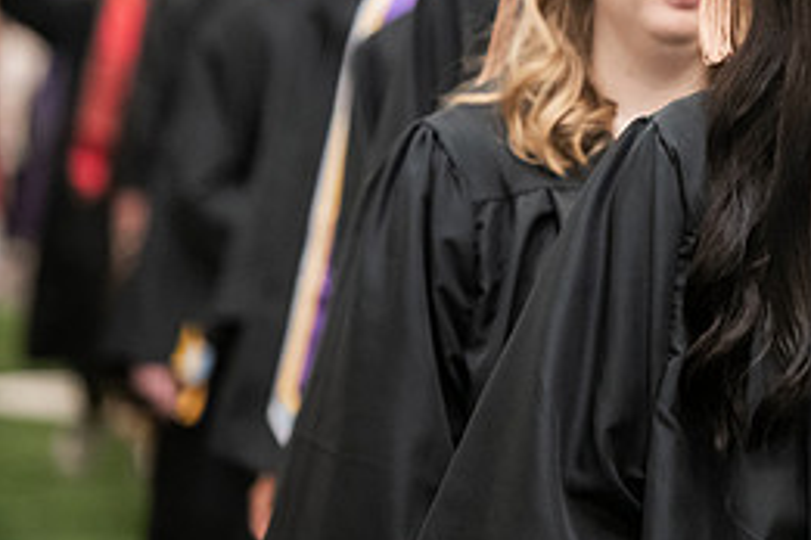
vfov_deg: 4.0
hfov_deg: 6.0
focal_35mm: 344
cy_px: -14
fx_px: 7749
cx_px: 898
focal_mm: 155
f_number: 3.2
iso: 2500
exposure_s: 1/200
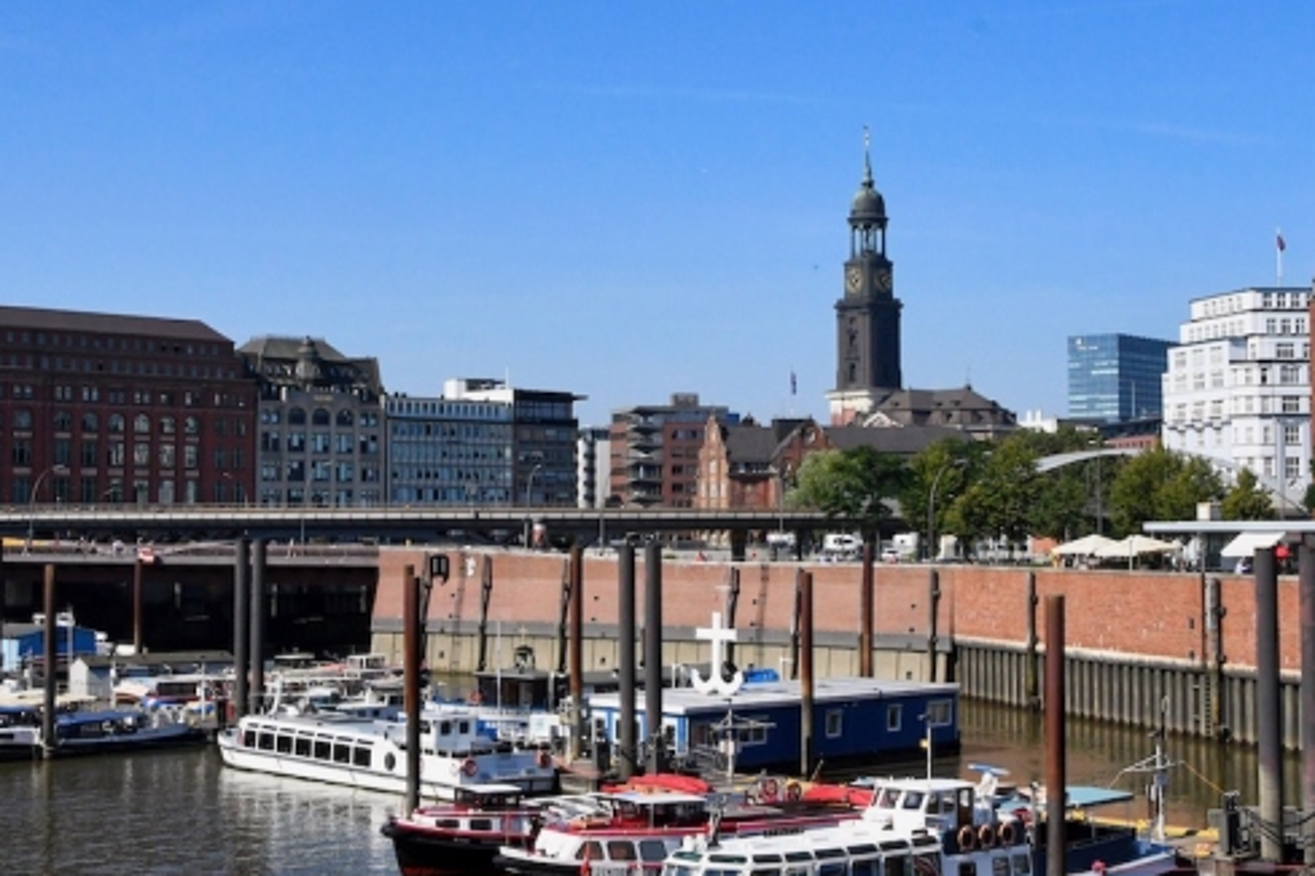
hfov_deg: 36.9
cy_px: 360
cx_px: 707
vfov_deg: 25.0
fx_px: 1972
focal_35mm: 54
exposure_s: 1/1250
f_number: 18
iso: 2000
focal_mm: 22
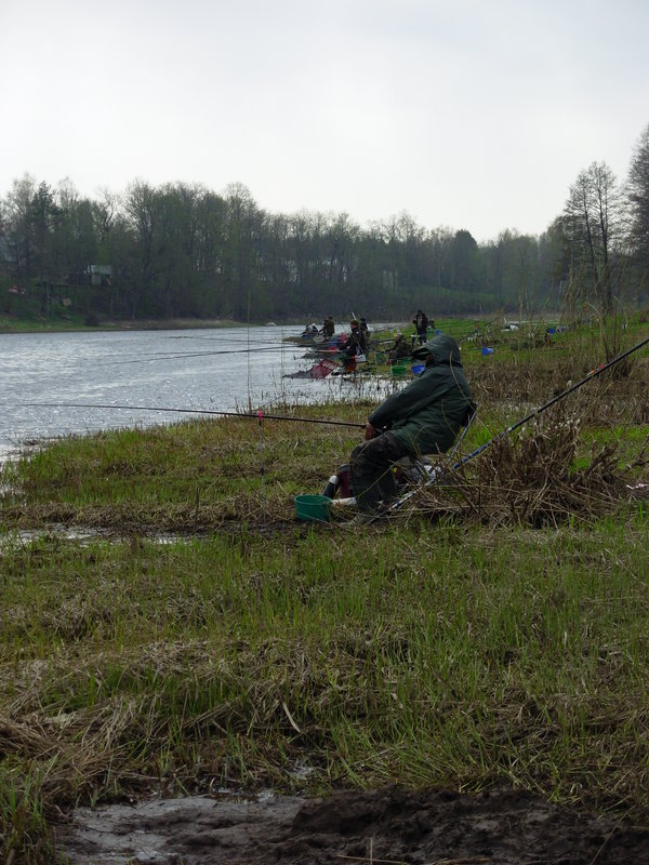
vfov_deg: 20.4
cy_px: 432
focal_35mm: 96
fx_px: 2400
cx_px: 324
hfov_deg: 15.4
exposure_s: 1/592
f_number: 3.9
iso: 50
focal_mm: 15.9
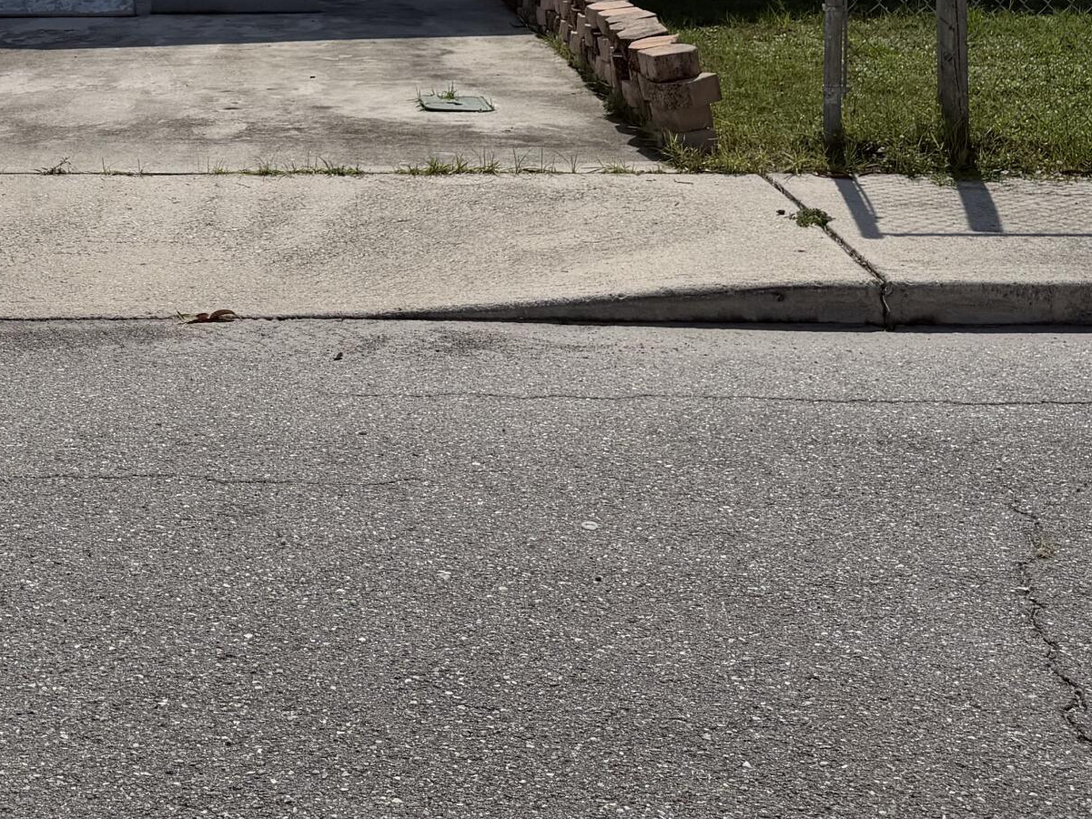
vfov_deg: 22.7
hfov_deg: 31.3
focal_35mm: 60
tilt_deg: -0.3
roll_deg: +1.2
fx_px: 1893
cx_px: 206
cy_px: -123
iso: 80
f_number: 1.78
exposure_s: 1/10309
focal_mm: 6.76
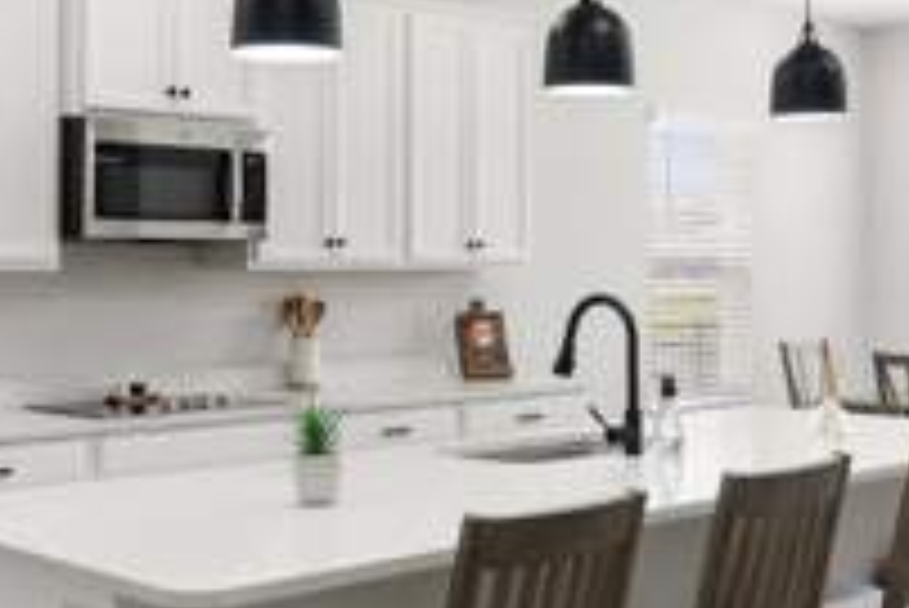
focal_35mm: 57
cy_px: 266
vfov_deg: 23.8
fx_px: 1440
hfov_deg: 35.0
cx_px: 464
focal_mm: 24
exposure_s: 1/90
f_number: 5.6
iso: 2000
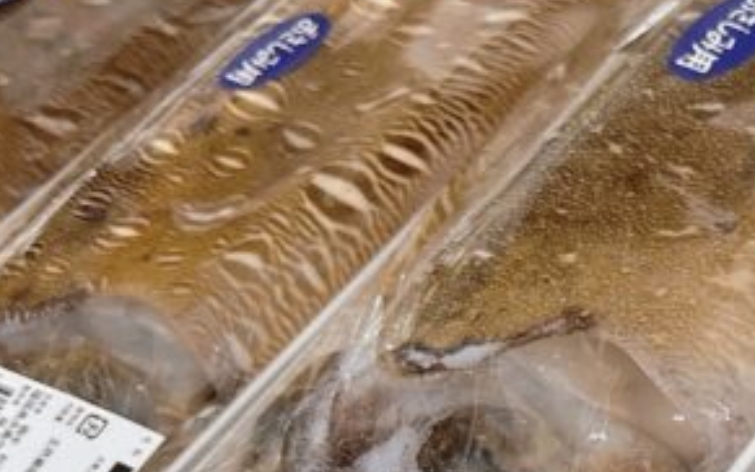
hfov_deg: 21.0
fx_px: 1873
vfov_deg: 13.5
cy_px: 731
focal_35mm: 91
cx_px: 942
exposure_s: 1/60
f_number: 1.6
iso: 100
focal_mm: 5.96
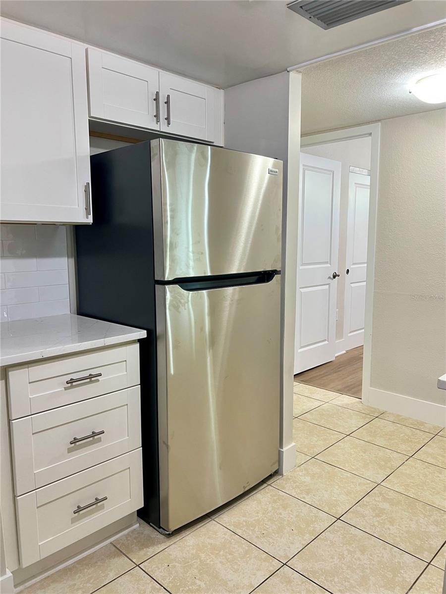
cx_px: 223
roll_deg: -0.3
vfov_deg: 67.3
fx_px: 447
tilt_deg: -5.1
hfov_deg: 53.1
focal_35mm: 26
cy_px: 297
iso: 100
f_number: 1.5
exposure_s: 1/60
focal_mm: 5.7
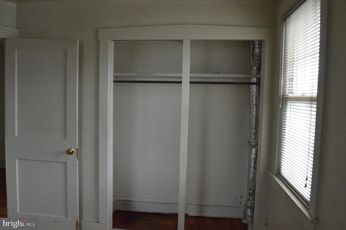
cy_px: 115
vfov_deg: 43.5
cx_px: 173
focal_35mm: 30
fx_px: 288
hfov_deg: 62.0
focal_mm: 20
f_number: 8
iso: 6400
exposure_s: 1/200
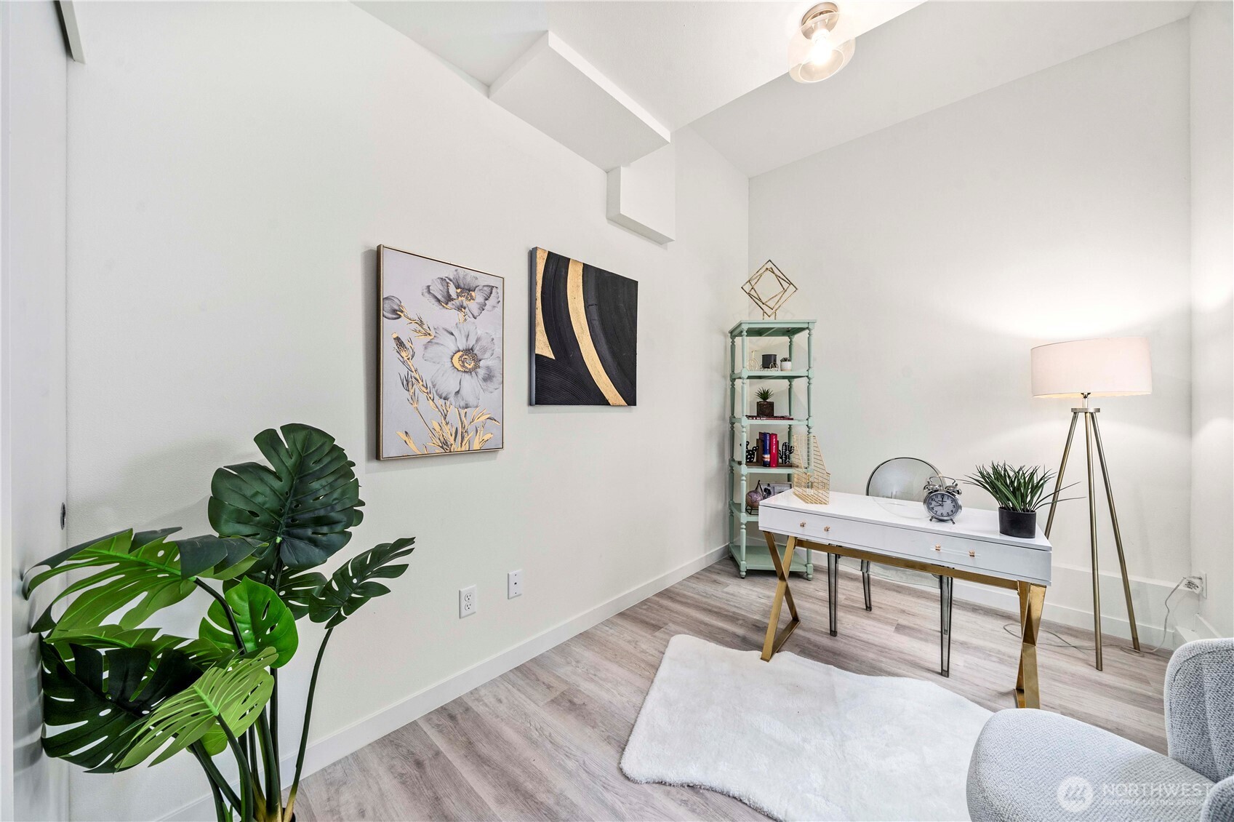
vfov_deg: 90.0
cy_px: 411
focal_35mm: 12
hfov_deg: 112.6
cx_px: 617
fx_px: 411
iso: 1000
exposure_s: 1/6
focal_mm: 12
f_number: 8
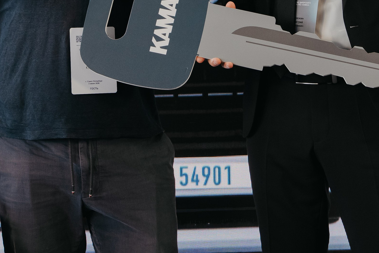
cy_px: -44
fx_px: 1474
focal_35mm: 140
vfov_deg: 9.7
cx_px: 183
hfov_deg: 14.7
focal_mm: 54
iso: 500
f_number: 4.5
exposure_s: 1/125
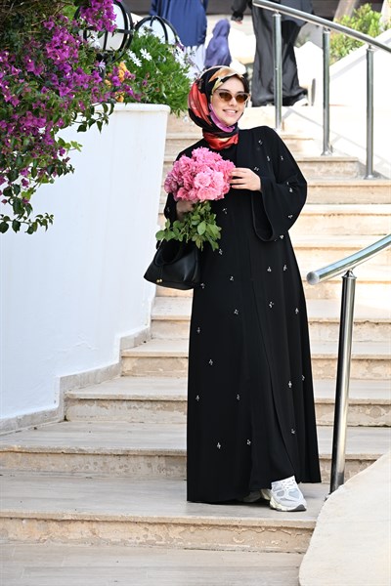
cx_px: 196
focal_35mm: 172
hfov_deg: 8.0
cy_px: 293
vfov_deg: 11.9
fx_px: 2810
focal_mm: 115
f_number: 8
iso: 360
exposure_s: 1/250
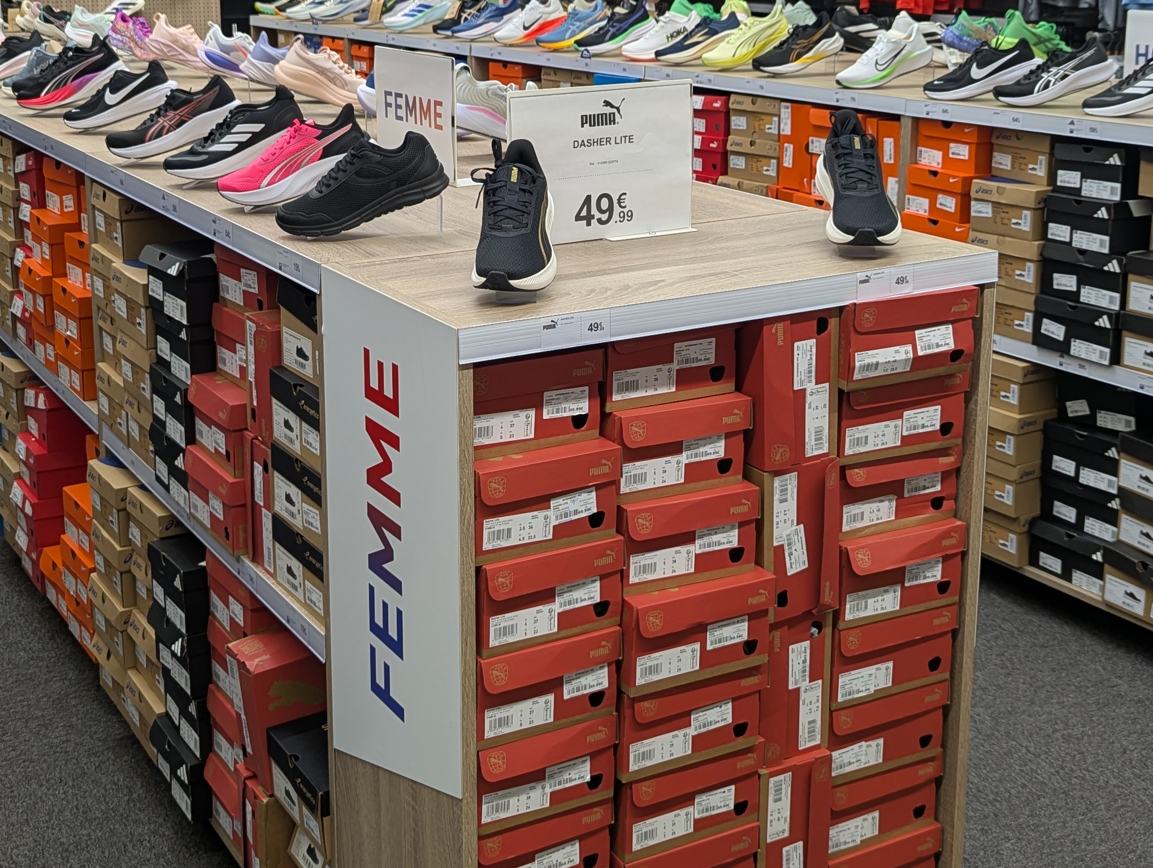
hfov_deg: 39.5
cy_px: 272
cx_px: 497
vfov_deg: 30.1
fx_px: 1601
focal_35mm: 48
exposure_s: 1/57.8
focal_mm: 6.81
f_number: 1.85
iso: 39
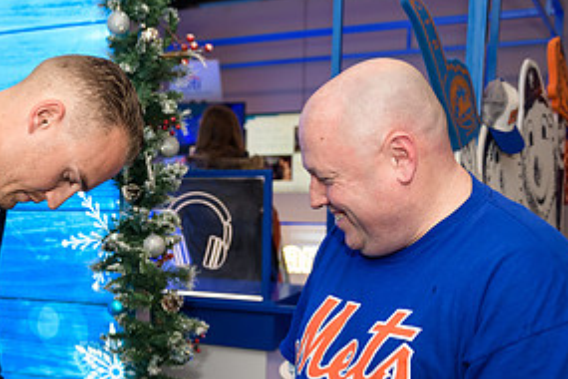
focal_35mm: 53
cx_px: 108
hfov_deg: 36.2
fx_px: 836
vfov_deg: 24.8
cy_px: 340
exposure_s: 1/125
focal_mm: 26
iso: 400
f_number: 3.2
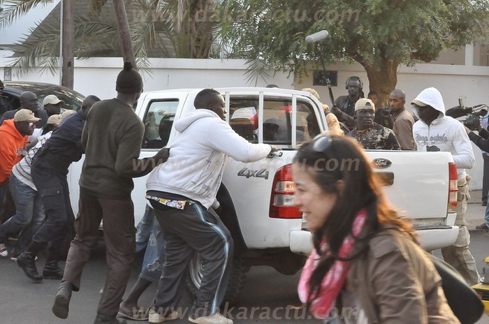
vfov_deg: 16.5
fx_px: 1119
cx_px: 244
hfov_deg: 24.7
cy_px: 162
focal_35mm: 82
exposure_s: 1/200
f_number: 14
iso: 3200
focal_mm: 55
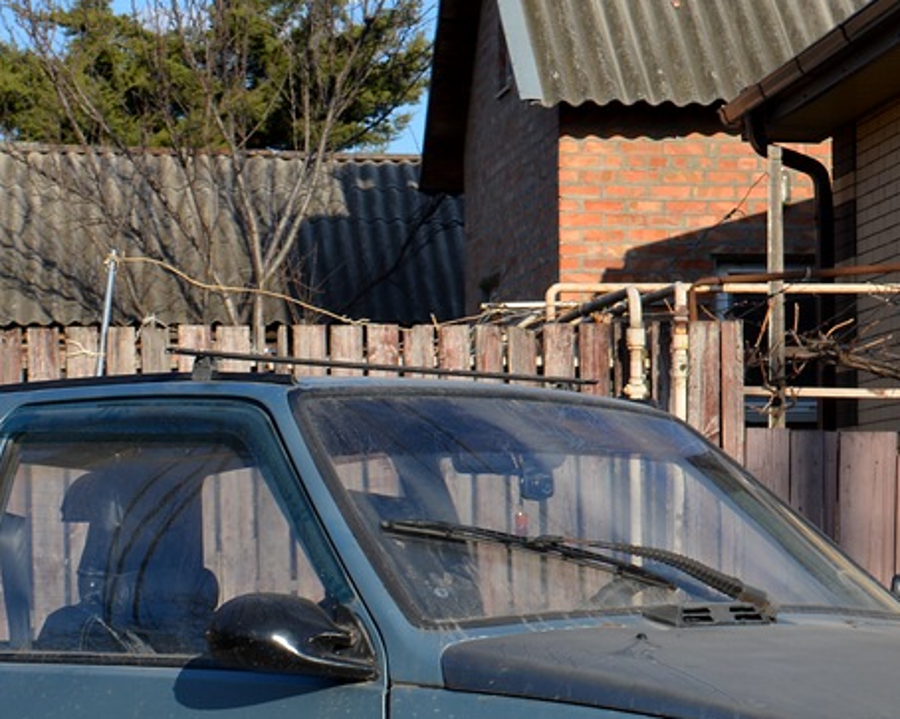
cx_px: 555
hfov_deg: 16.1
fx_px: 3169
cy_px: 569
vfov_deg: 12.9
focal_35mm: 119
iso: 125
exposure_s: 1/250
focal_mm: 32
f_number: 8
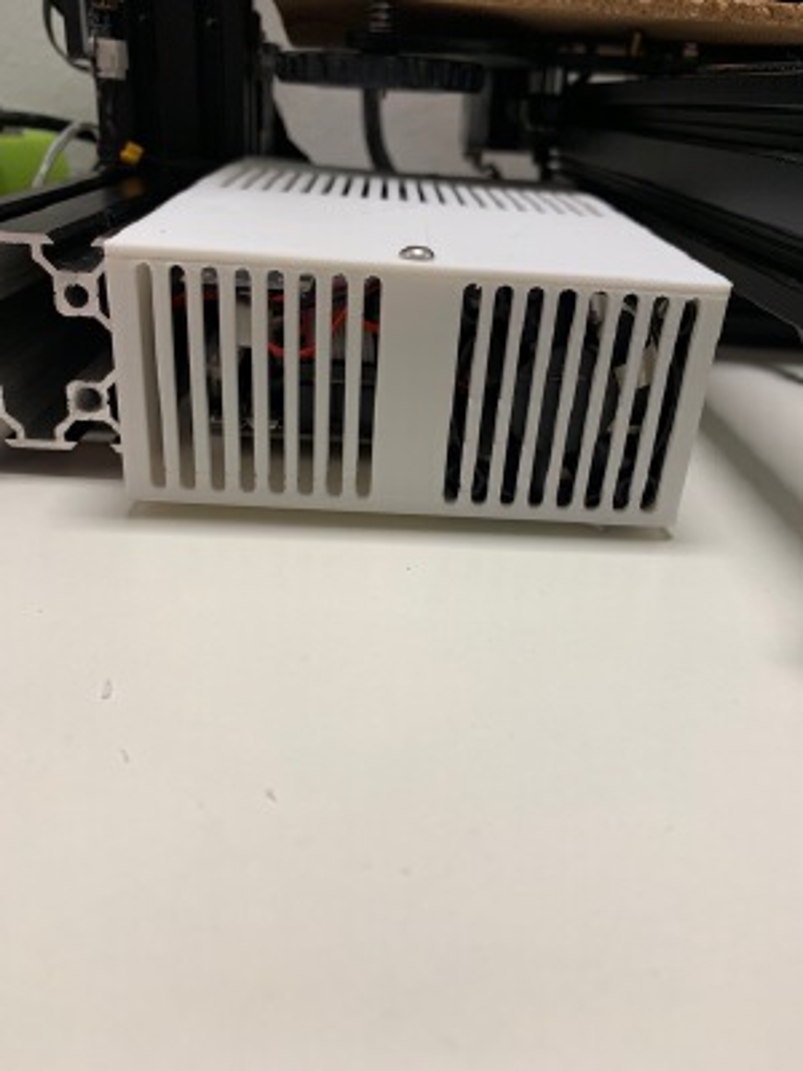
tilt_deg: -26.7
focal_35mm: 26
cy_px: 536
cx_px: 402
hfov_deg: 53.1
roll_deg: -3.5
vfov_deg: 67.3
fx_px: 804
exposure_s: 1/96
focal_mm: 4.25
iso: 100
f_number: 1.8
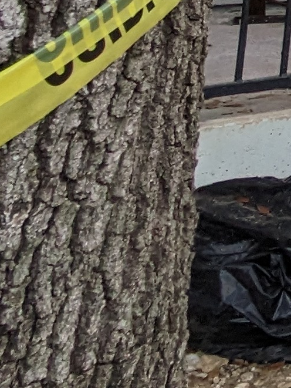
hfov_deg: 10.6
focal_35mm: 98
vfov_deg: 16.3
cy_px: -339
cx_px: 865
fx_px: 1098
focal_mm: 1.83
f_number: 2.2
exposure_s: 1/366
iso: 37
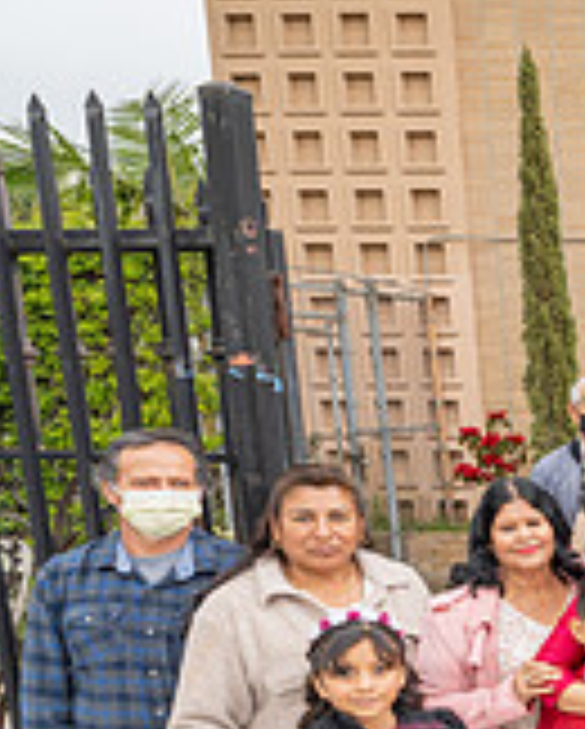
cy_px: 547
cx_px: 1084
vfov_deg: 38.5
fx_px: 1015
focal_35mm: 47
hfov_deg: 20.7
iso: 200
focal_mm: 14
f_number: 4.5
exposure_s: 1/125
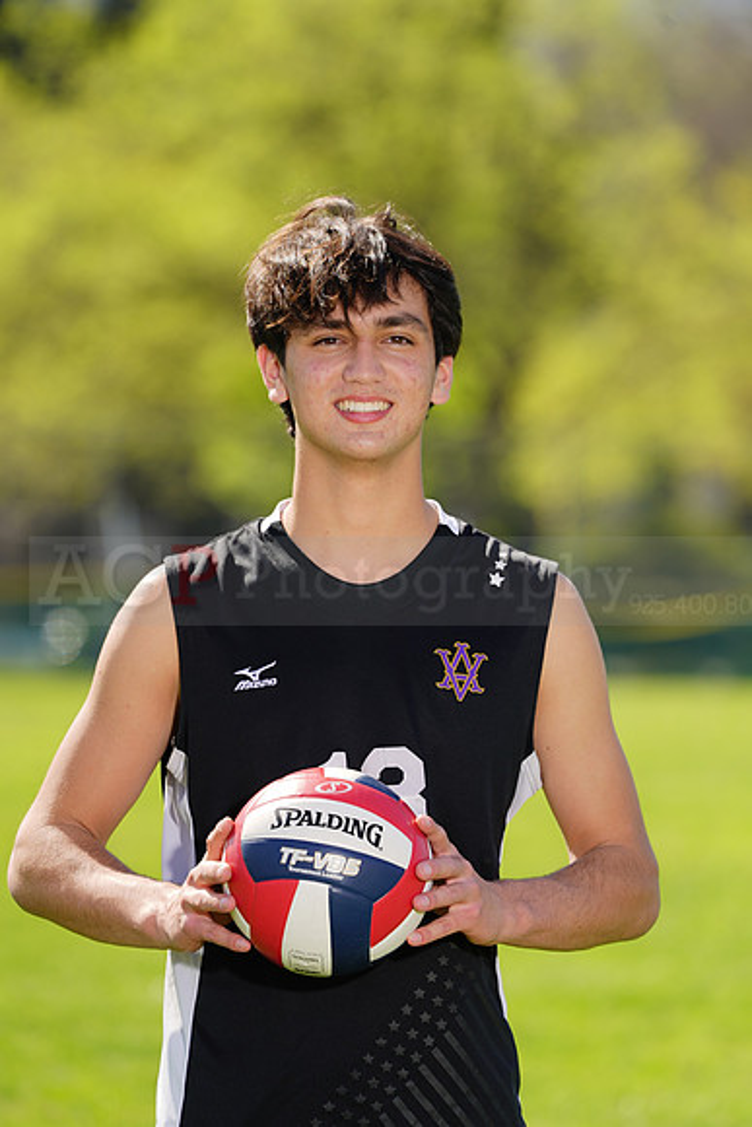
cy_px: 564
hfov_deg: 4.5
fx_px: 9488
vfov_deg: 6.8
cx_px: 376
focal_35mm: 303
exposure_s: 1/200
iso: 64
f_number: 6.3
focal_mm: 303
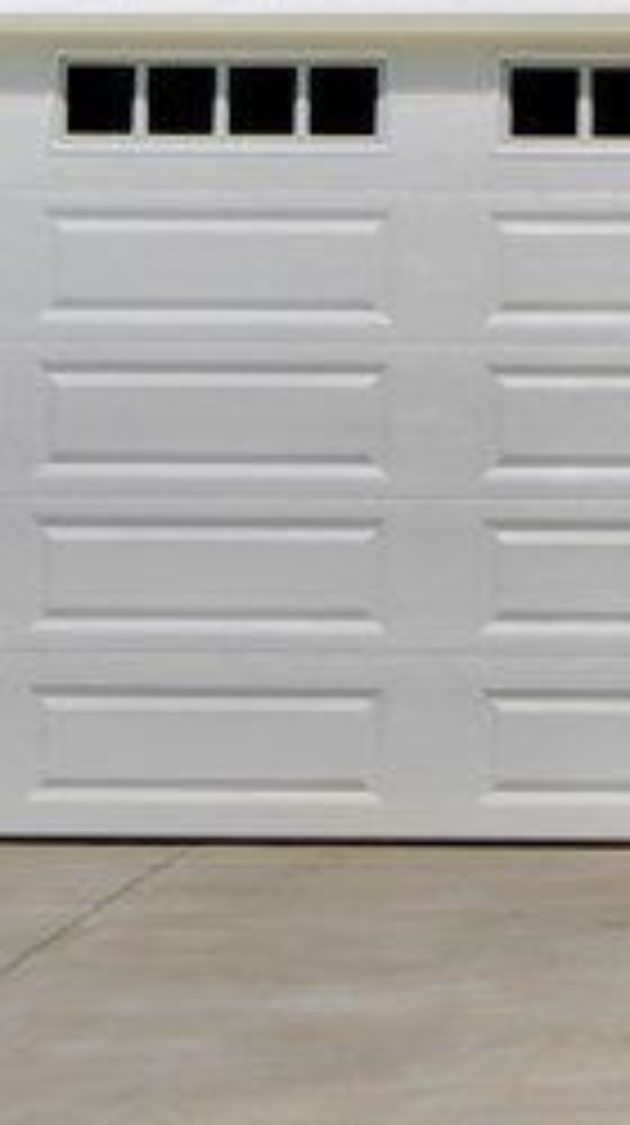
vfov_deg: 12.8
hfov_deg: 7.2
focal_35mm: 164
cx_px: 1148
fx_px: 4887
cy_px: -270
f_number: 10
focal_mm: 24
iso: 100
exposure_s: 1/400
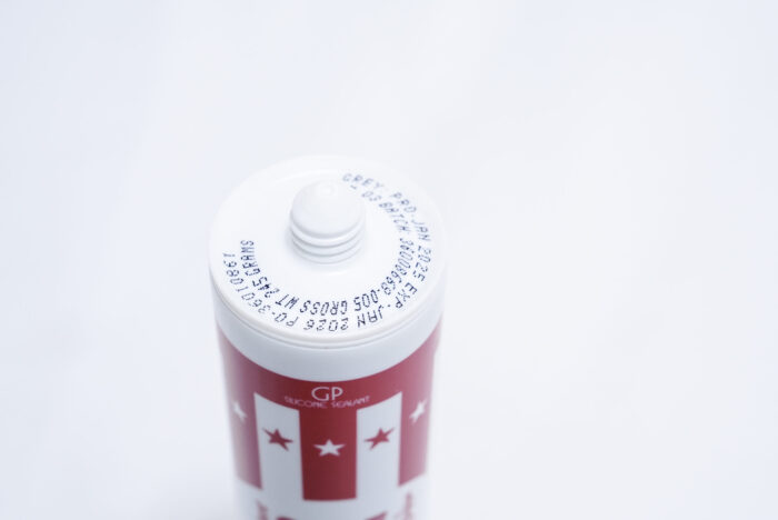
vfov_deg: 19.5
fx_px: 1514
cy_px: 260
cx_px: 389
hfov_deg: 28.8
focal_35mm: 70
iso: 3200
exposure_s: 1/200
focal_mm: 70
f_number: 9
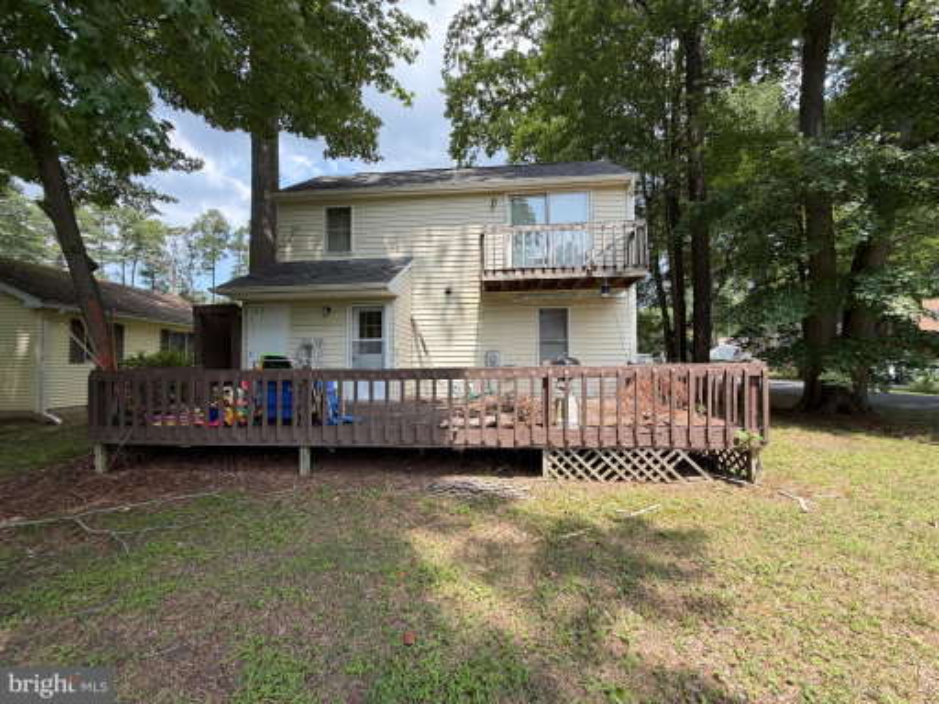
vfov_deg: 85.7
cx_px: 470
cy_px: 352
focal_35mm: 14
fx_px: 380
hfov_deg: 102.1
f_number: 2.2
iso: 50
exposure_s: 1/502
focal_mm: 2.22
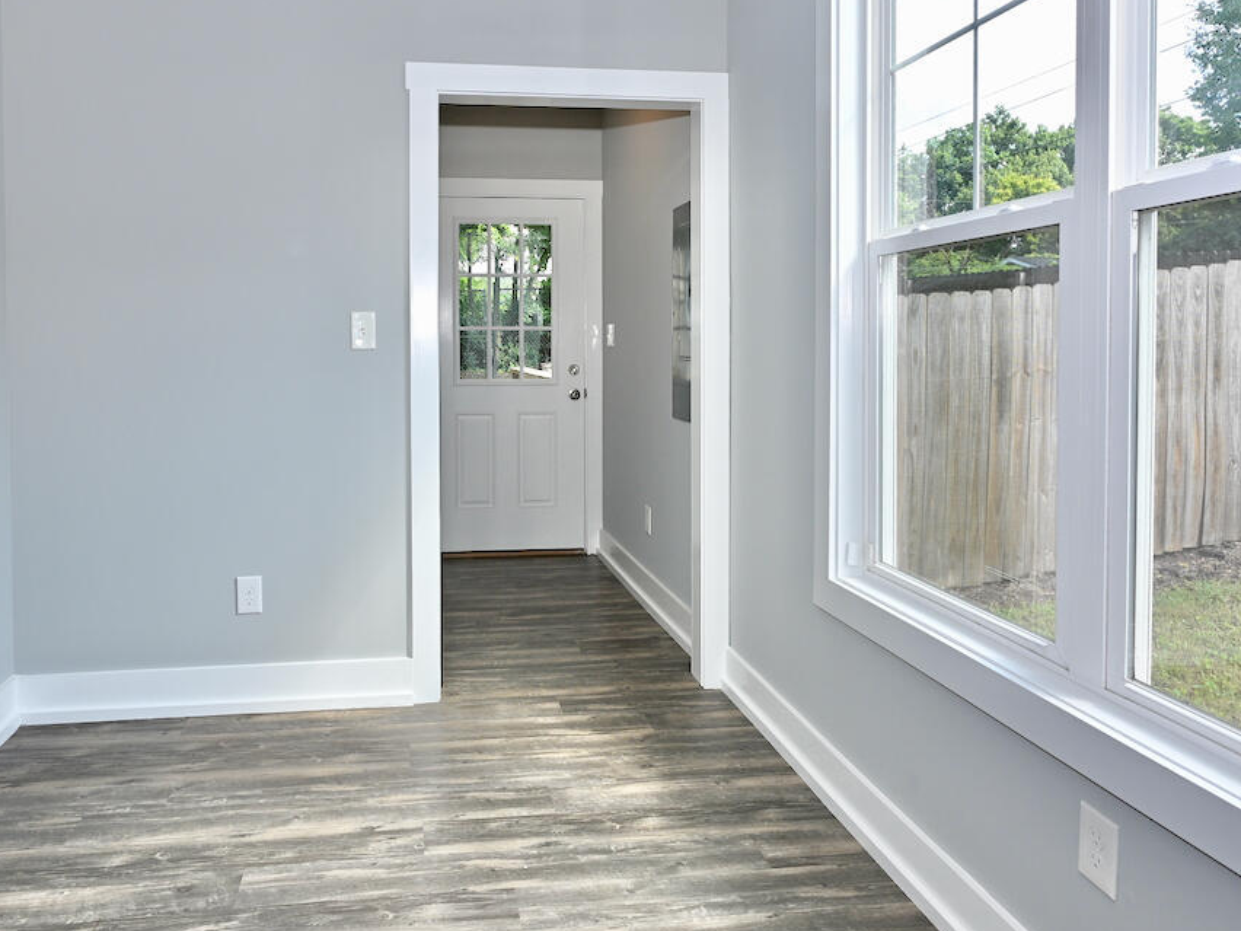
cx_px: 519
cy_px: 360
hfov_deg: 66.9
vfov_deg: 52.6
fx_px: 932
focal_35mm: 26
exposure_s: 1/125
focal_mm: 12
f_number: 5.6
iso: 160
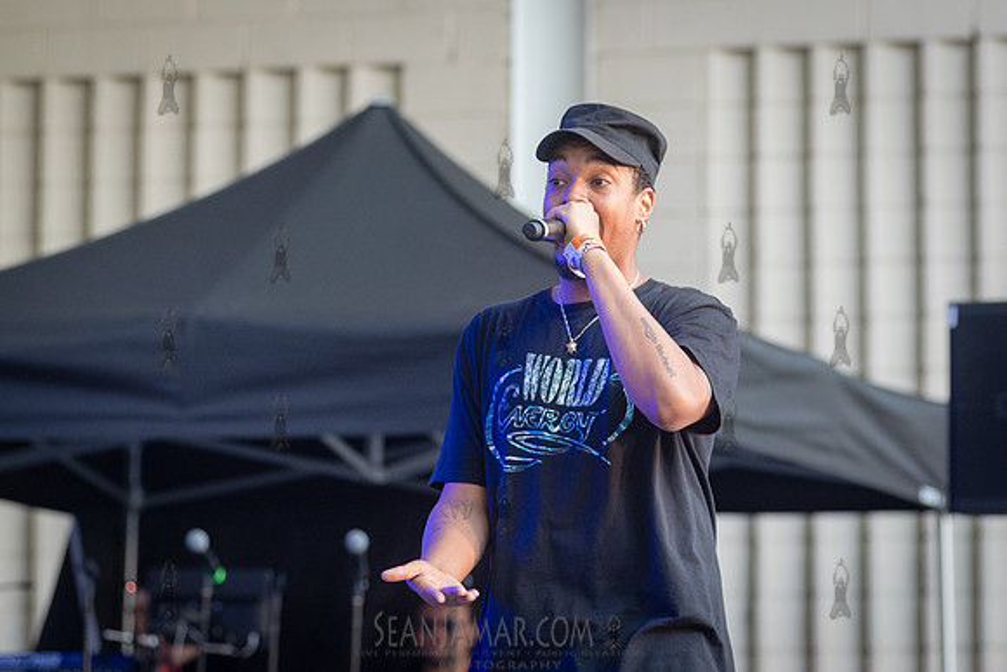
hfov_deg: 12.9
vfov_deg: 8.6
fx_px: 4459
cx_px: 569
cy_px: 325
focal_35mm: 159
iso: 2500
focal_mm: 120
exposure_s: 1/640
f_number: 3.5
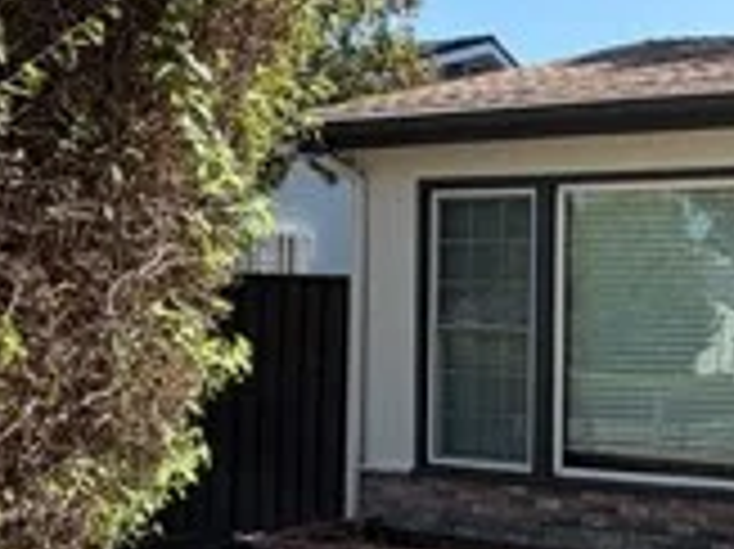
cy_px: 346
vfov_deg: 26.4
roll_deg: +0.4
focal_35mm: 55
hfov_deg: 29.2
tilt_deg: +1.1
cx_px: 923
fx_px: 1165
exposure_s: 1/770
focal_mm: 2.22
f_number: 2.2
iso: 40
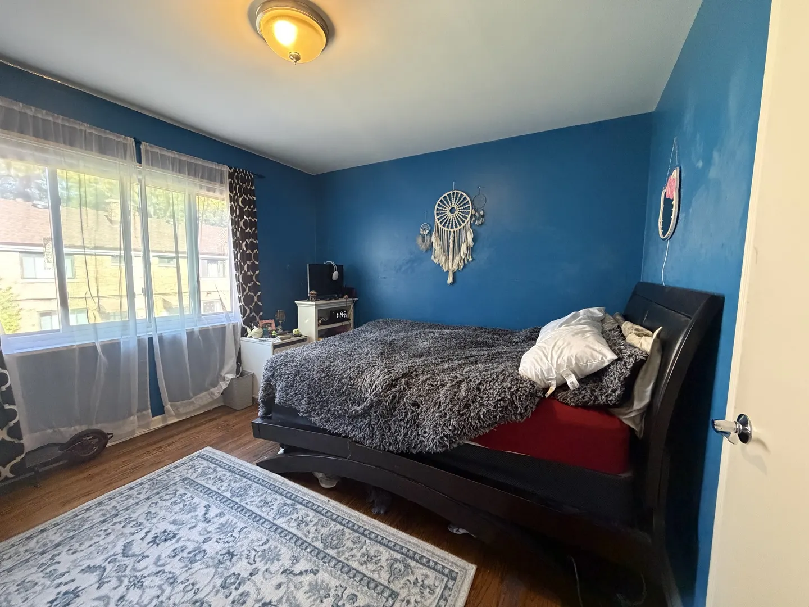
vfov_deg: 85.7
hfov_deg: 102.1
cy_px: 304
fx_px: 327
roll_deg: -0.3
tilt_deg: -5.4
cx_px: 404
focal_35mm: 14
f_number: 2.2
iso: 800
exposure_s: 1/60
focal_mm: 2.22
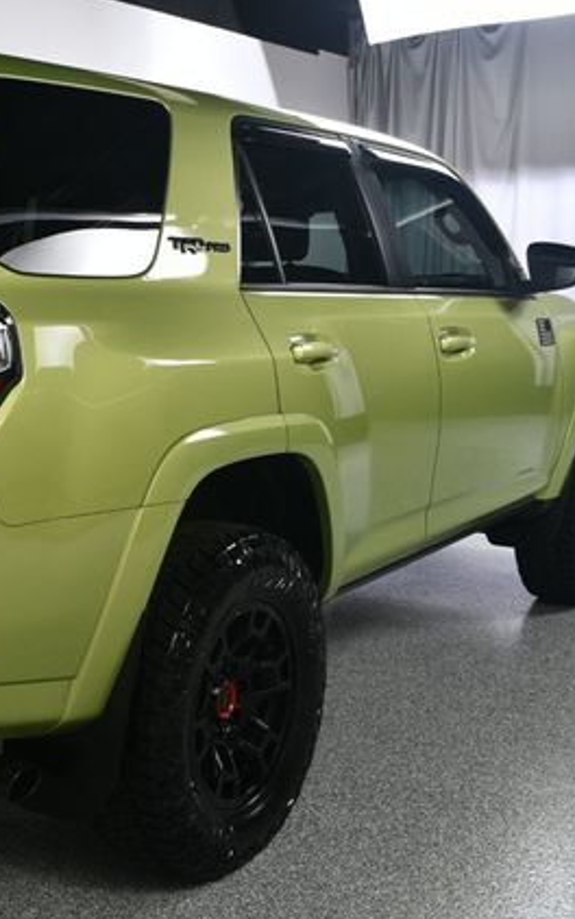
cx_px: 41
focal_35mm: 51
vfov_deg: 39.6
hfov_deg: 24.5
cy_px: 457
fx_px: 1278
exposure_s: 1/160
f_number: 11
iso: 100
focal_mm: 22
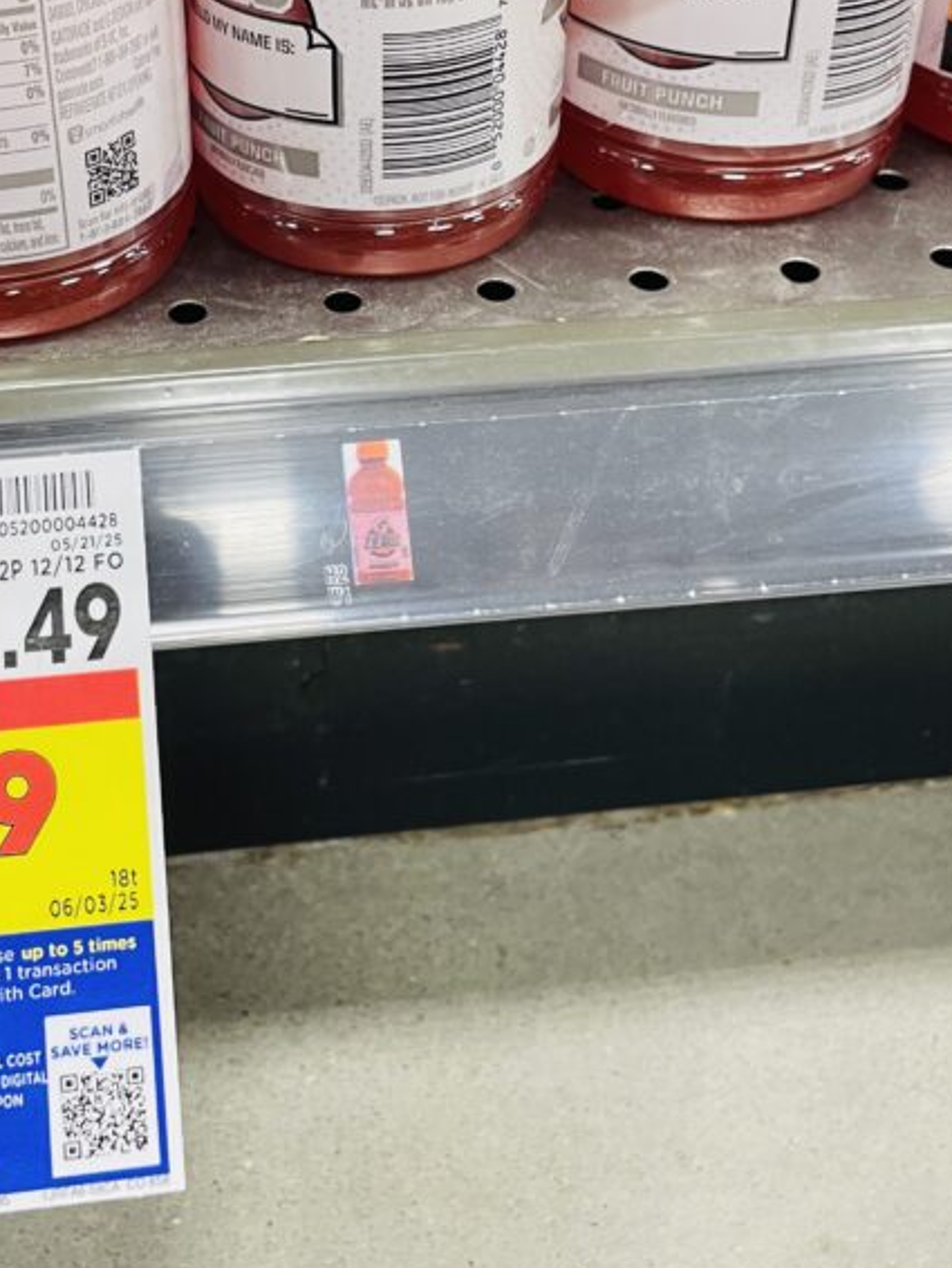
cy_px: 222
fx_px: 1722
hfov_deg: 30.6
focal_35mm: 47
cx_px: 302
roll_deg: +2.2
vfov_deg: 38.6
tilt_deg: -34.0
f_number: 1.6
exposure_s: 1/60
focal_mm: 4.2
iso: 160
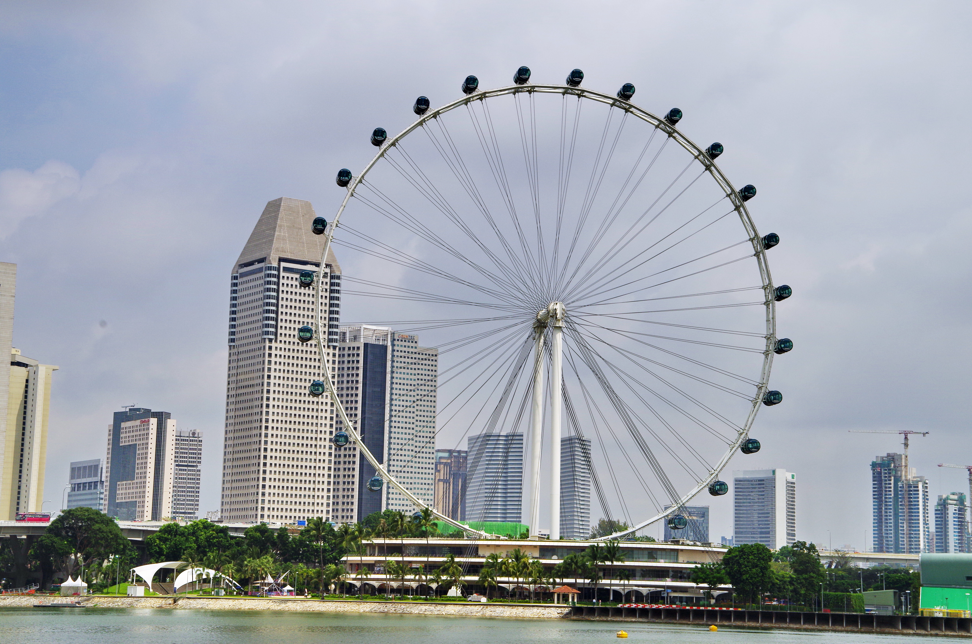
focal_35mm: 60
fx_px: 1617
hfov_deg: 33.5
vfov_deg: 22.5
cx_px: 486
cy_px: 322
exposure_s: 1/200
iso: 200
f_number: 11
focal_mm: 40
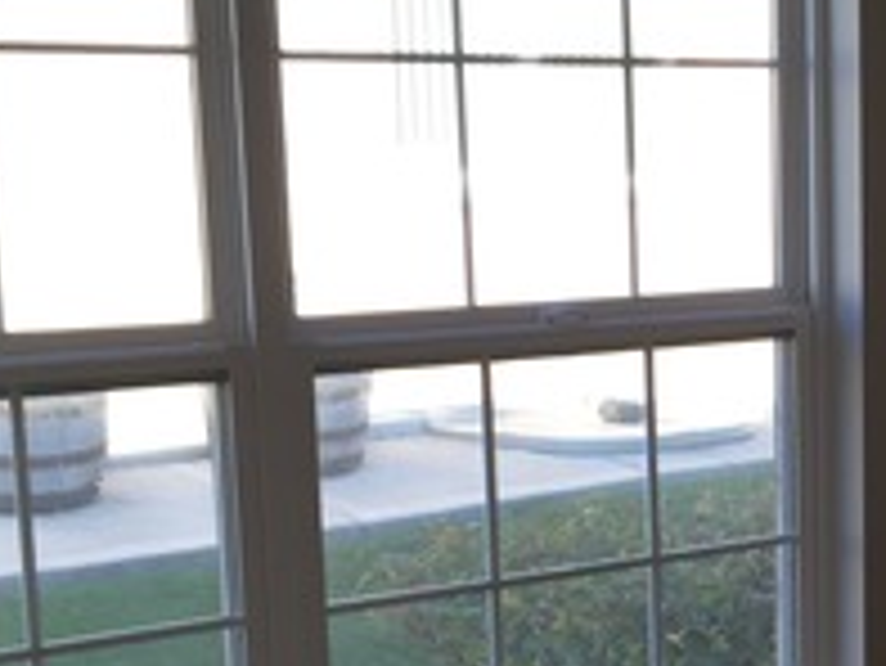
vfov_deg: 15.6
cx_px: 1129
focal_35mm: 94
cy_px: 572
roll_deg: -1.8
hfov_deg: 19.4
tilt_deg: -12.0
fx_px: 2407
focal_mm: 4.15
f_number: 2.2
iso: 40
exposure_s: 1/120
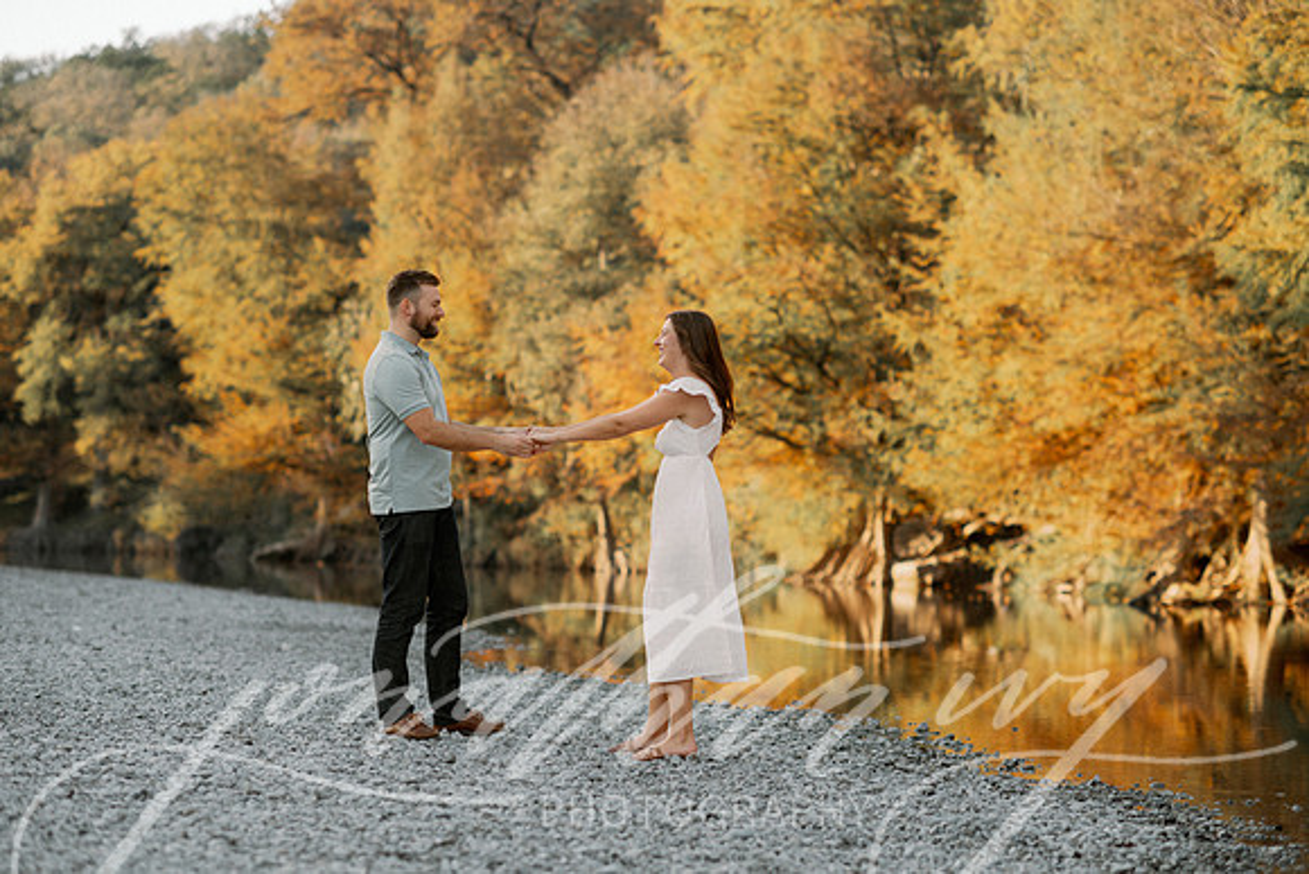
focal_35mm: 85
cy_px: 437
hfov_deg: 23.9
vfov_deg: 16.1
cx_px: 654
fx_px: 3091
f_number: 2.5
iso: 125
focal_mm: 85
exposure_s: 1/800
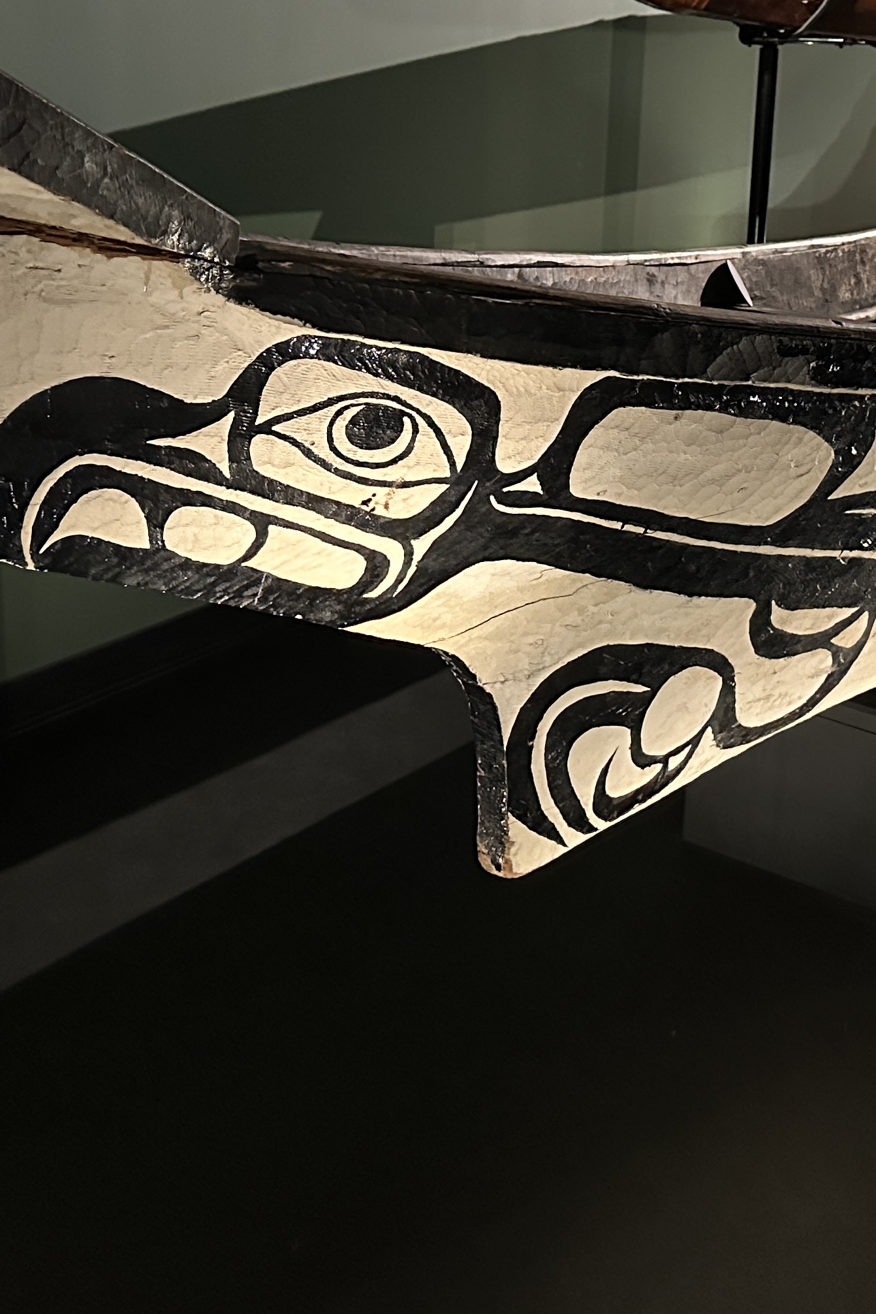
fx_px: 1825
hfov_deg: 26.4
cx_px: 727
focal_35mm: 50
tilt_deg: -15.9
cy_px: 463
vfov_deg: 39.2
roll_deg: -3.6
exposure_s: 1/40
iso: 1000
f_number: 1.78
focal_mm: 6.86
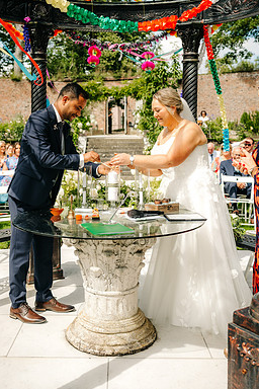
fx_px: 442
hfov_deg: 32.6
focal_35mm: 41
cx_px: 110
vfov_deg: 47.2
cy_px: 162
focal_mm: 35
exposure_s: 1/1250
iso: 100
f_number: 3.5
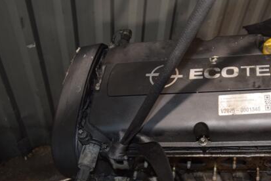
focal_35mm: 46
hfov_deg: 42.3
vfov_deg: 29.4
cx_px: 183
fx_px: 344
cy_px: 110
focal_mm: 21
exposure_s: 1/60
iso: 800
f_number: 5
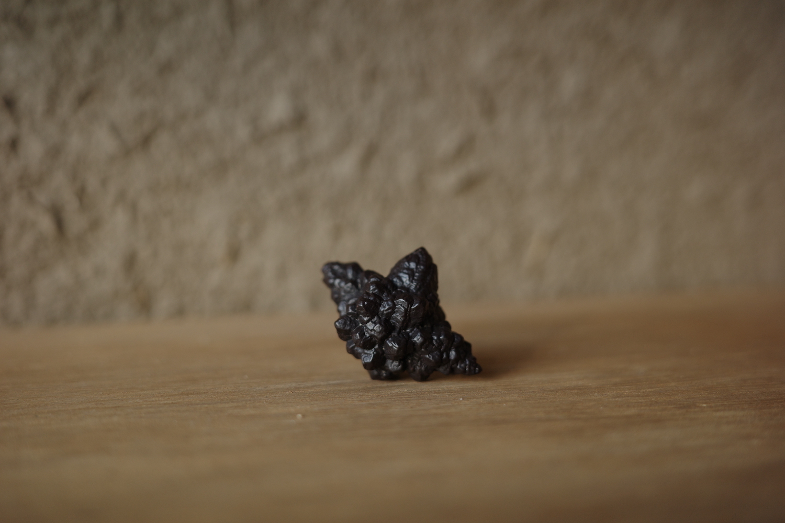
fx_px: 872
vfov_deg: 33.4
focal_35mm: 40
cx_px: 392
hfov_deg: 48.5
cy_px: 262
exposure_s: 1/125
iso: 200
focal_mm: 26
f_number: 2.8
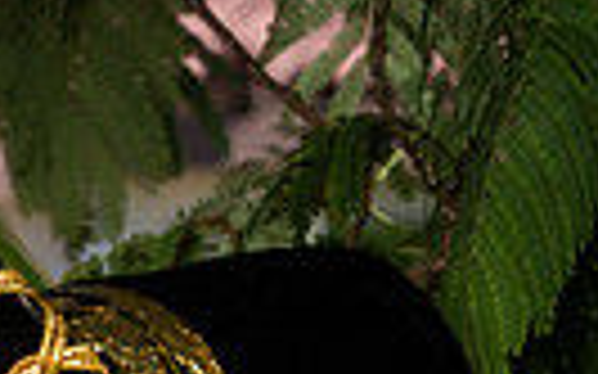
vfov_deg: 4.5
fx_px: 4675
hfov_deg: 7.1
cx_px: -564
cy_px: 896
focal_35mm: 287
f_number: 8
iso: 64
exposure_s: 1/160
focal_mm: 61
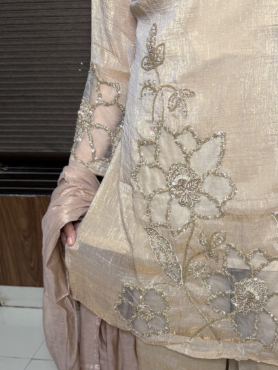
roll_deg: +1.7
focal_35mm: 41
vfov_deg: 45.4
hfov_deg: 34.6
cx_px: 201
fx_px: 439
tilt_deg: -25.4
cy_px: 231
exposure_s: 1/50
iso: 125
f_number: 1.78
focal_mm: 6.76
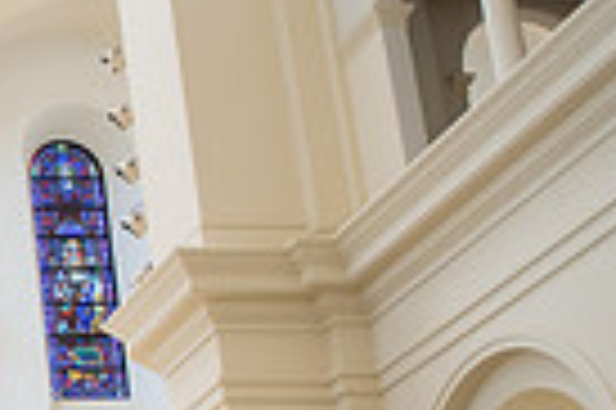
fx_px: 1760
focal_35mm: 103
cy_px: 462
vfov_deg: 13.0
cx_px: -508
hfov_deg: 16.5
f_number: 2.8
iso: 1000
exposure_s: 1/160
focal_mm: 24
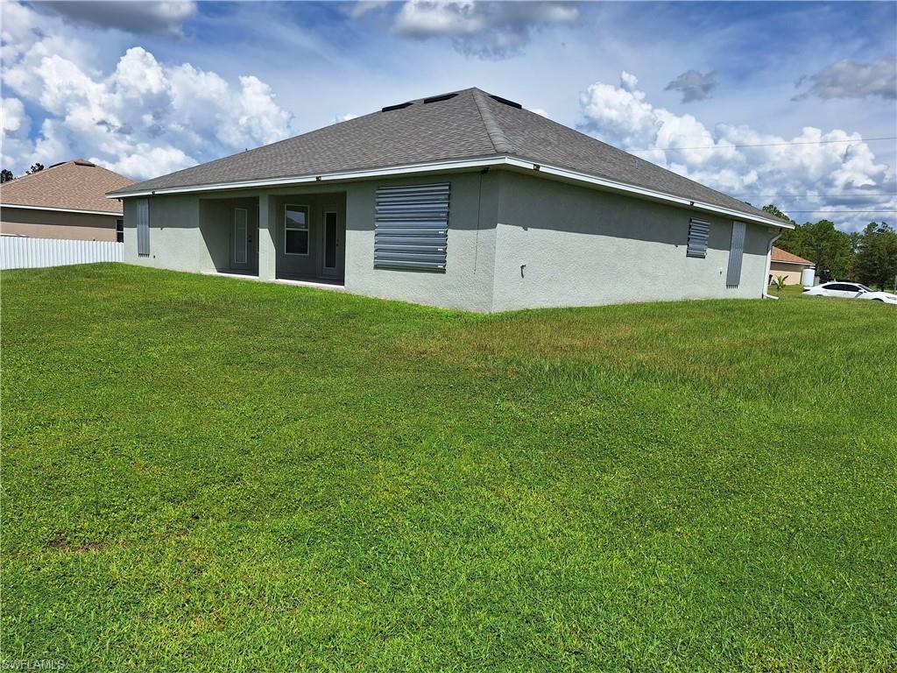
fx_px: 596
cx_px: 448
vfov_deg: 58.9
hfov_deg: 73.9
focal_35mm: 23
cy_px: 336
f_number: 1.8
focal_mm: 5.54
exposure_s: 1/4444
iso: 40
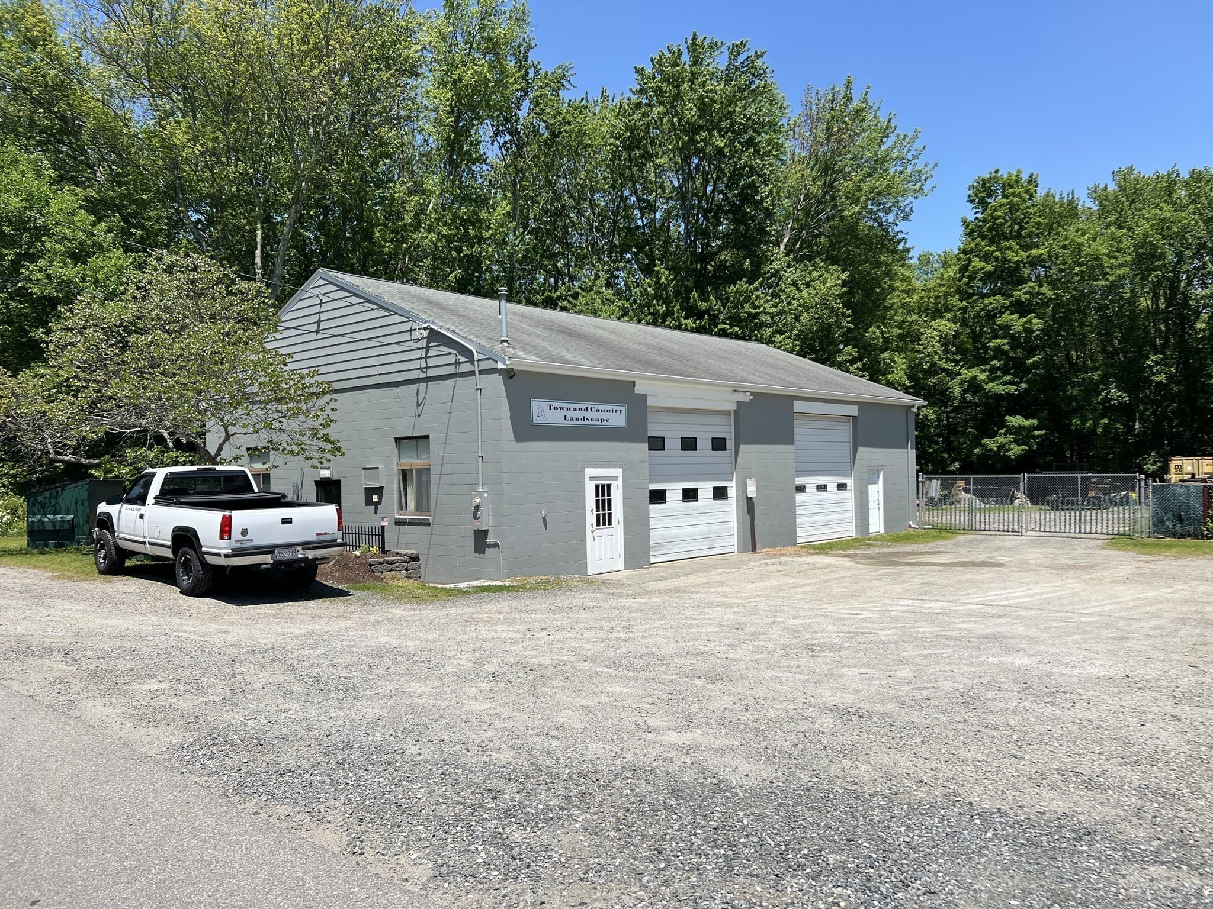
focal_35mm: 26
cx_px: 606
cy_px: 454
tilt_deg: +1.8
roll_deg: +1.0
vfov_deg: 53.1
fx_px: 911
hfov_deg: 67.3
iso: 50
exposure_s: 1/4444
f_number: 1.5
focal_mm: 5.7
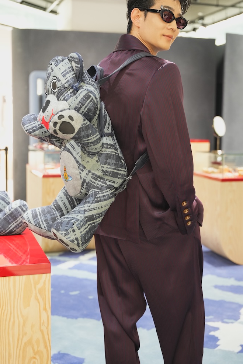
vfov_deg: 38.5
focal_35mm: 51
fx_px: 521
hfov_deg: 26.2
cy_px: 164
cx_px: 126
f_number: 2.8
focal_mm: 42.4
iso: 1250
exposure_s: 1/125
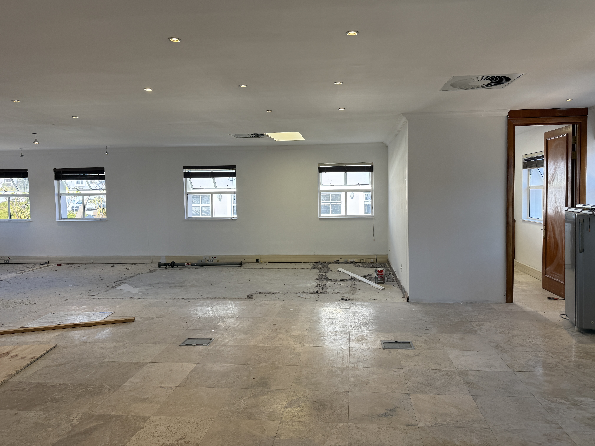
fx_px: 430
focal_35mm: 25
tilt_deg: -2.0
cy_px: 214
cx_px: 308
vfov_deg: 54.9
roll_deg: +1.4
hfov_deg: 69.4
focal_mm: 6.76
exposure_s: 1/262
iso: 100
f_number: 1.78
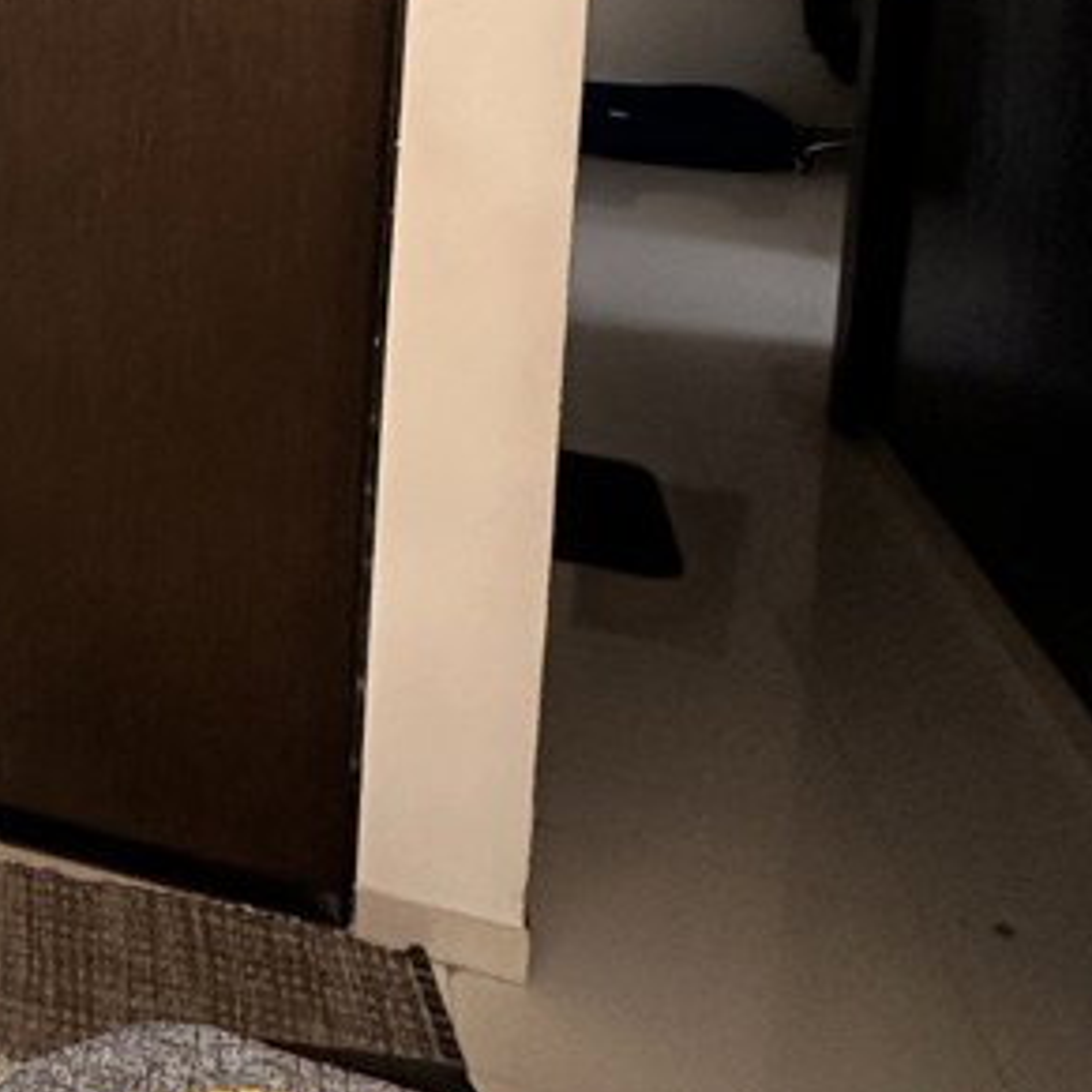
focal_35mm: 51
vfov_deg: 29.6
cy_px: -146
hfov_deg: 24.9
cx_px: -582
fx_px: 1820
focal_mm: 2.22
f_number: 2.2
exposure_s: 1/50
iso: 160
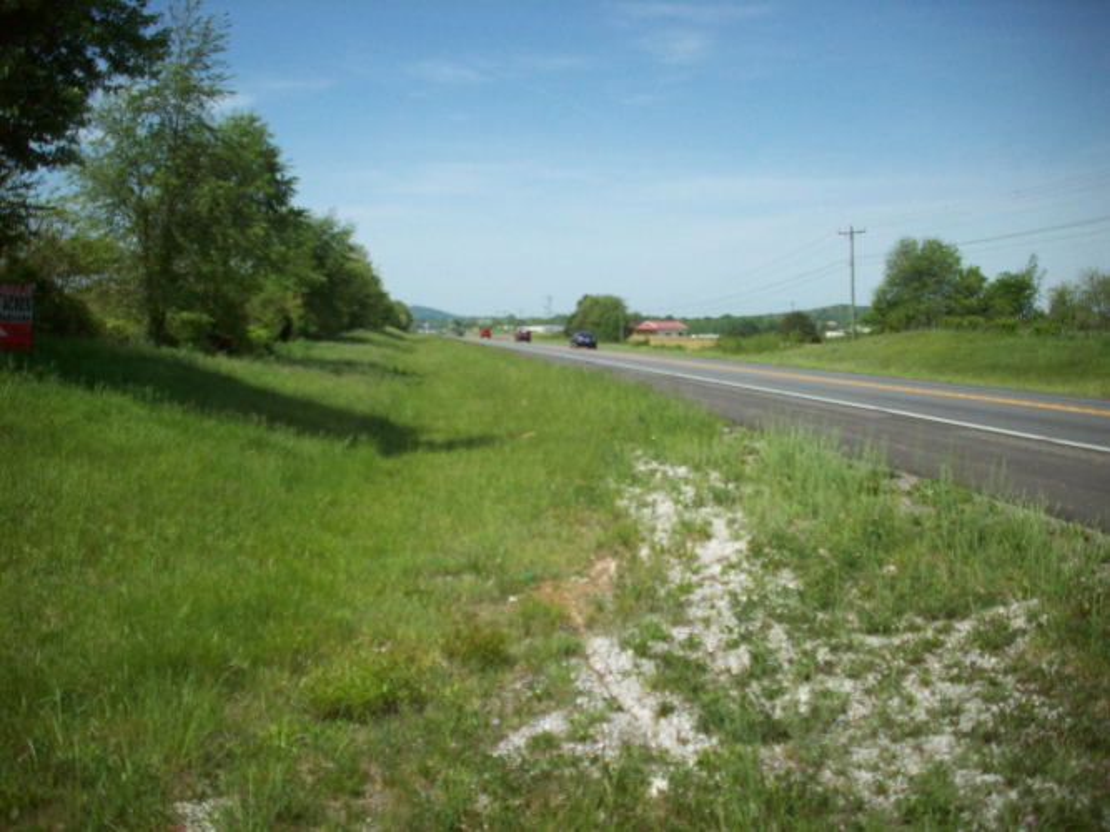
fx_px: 1186
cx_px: 555
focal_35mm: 37
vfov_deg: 38.7
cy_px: 416
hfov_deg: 50.1
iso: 80
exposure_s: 1/556
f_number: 5.6
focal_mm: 6.2
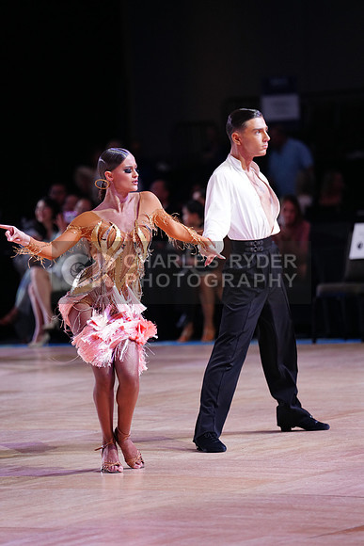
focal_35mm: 200
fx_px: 3031
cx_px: 182
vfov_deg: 10.3
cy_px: 273
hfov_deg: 6.9
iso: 2000
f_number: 2.8
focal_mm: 200
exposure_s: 1/400
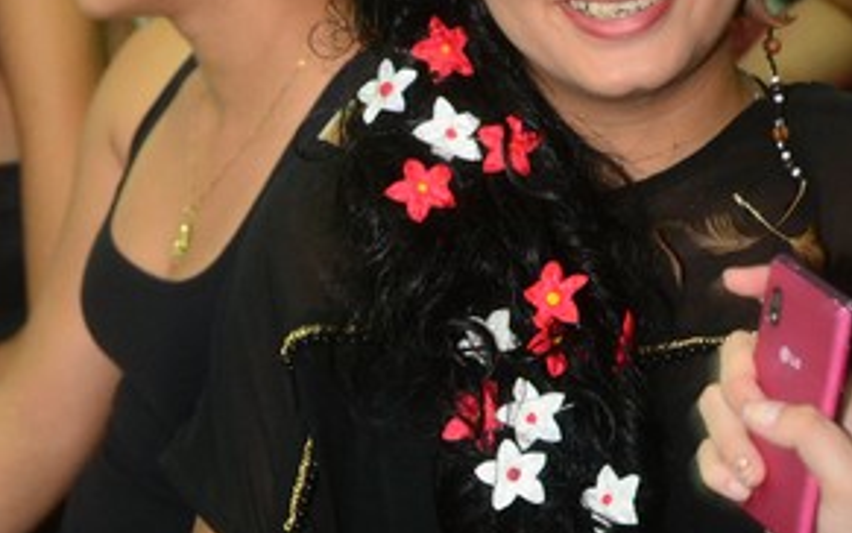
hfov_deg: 8.9
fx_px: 5481
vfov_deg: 5.6
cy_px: 161
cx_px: 430
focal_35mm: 236
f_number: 5.6
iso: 3200
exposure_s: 1/80
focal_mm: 100
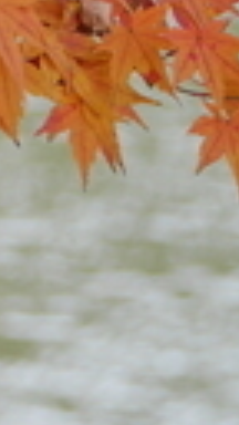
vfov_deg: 2.8
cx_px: -219
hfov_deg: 1.6
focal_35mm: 764
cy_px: -267
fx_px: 8607
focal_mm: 75
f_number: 4.8
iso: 250
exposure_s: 1/160
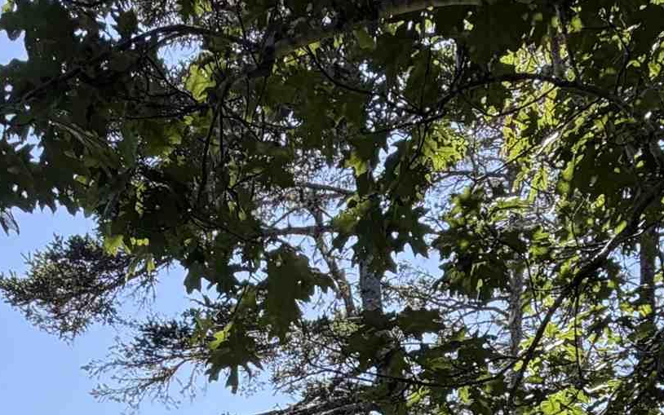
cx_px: 451
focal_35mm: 56
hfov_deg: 35.9
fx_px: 1014
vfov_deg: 17.4
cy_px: 807
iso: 50
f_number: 2.2
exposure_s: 1/502
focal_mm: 2.22
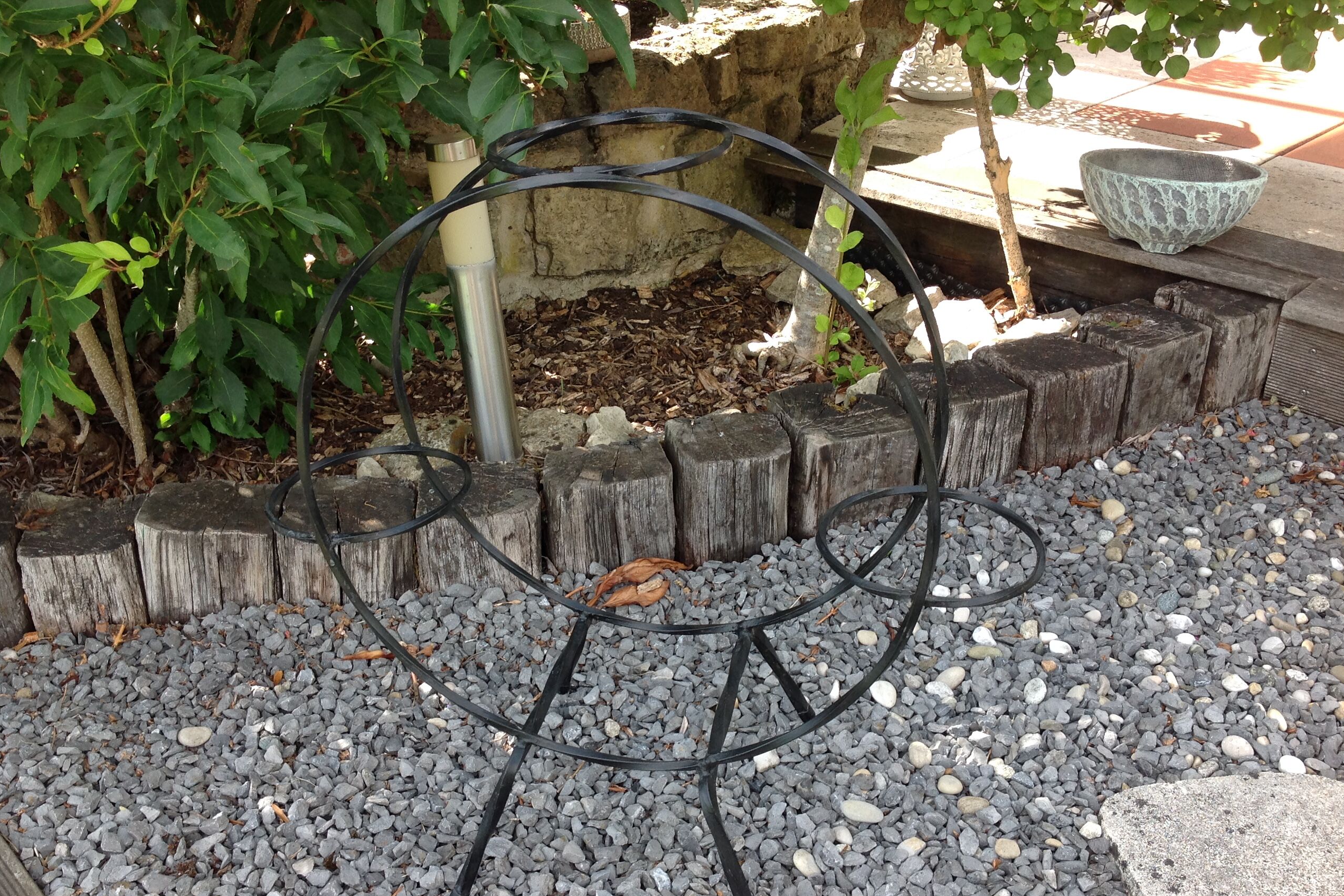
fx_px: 1381
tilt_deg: -30.5
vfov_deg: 35.9
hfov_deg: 51.9
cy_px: 510
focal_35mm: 37
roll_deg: +0.8
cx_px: 666
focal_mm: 4.28
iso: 50
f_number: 2.4
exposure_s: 1/158
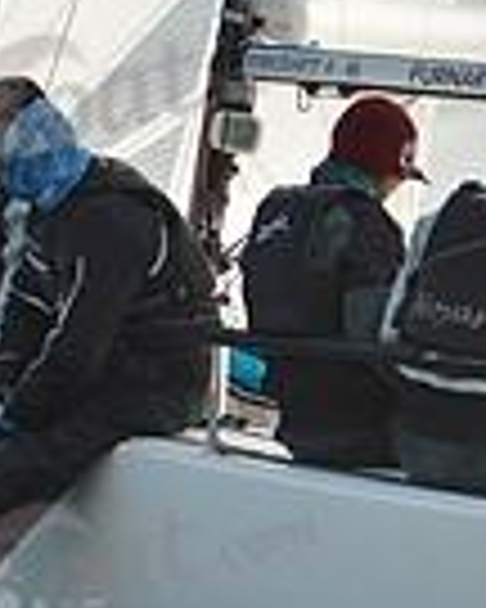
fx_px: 5070
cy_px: 299
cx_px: 554
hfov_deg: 5.5
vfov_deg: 6.9
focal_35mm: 282
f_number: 6.3
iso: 400
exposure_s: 1/1600
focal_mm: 70
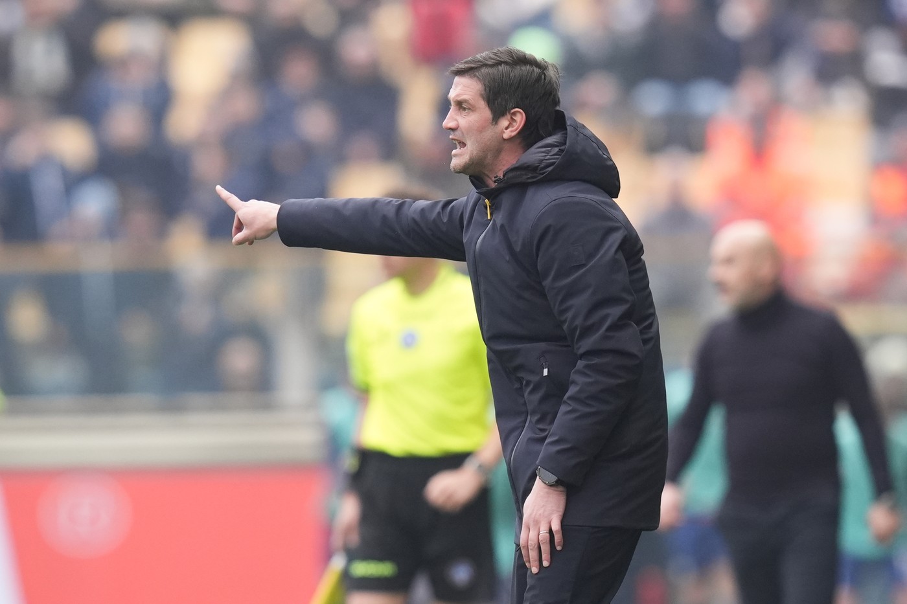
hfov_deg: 5.2
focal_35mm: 400
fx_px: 10076
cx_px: 454
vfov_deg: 3.4
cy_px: 302
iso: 1600
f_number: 3.5
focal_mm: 400
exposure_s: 1/1600
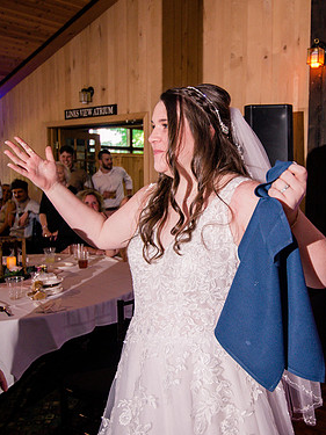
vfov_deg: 50.1
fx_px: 465
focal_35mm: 37
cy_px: 208
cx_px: 213
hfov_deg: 38.3
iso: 640
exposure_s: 1/250
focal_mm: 20
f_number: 2.8
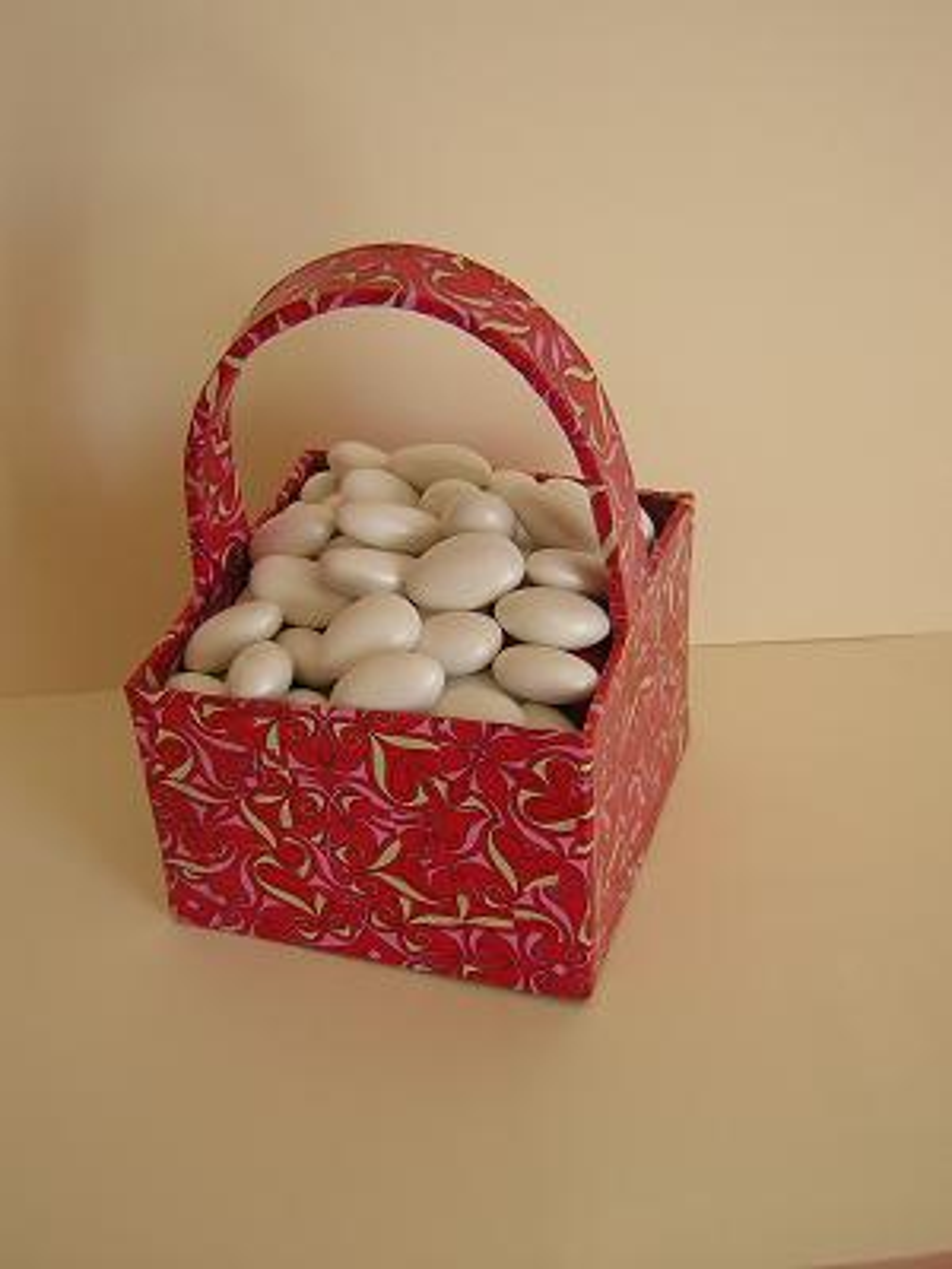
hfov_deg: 28.6
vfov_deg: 37.5
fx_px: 1870
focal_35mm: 51
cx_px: 476
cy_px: 634
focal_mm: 6.6
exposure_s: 1/60.1
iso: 50
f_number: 3.1
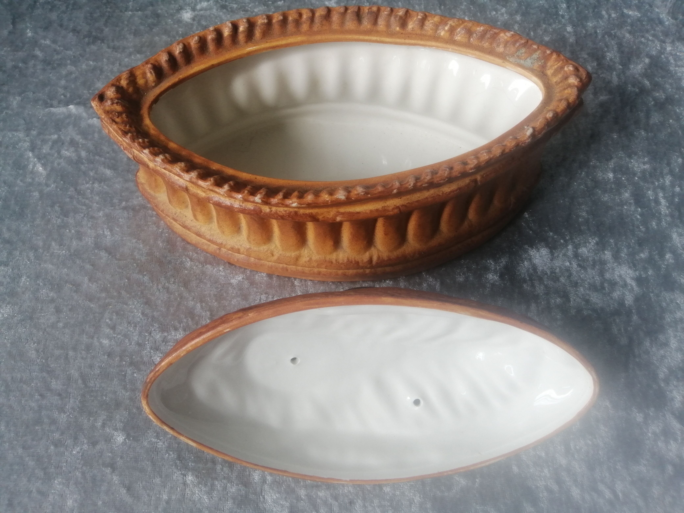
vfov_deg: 53.1
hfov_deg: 67.3
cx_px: 342
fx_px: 514
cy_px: 256
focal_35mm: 26
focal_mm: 3.6
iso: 50
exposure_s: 1/100
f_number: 1.8
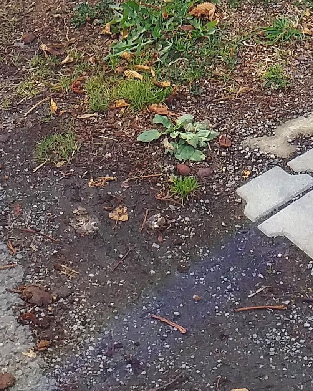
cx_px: 228
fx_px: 1227
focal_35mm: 106
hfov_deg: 14.5
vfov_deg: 15.0
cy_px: -368
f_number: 1.9
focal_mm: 3.6
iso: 40
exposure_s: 1/374
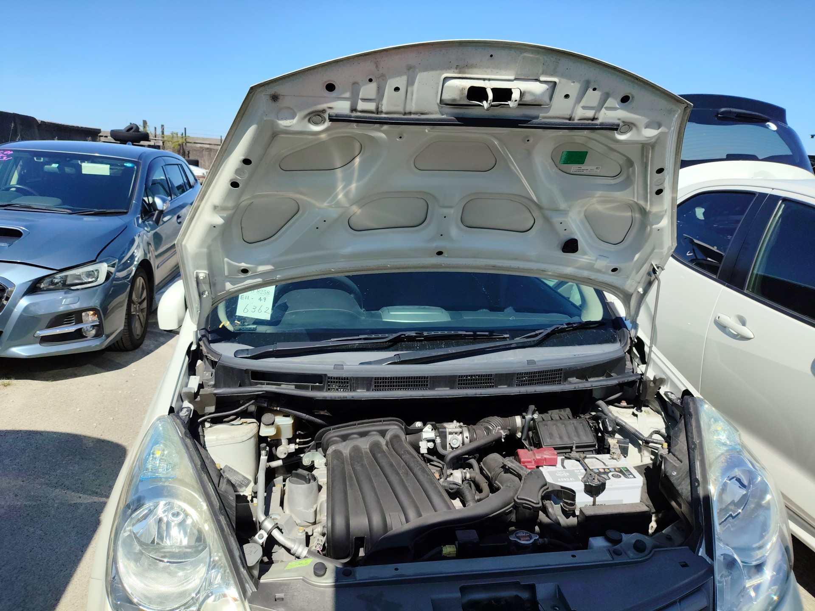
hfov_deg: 69.4
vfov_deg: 54.9
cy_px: 306
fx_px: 589
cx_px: 408
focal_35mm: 25
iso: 50
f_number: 1.79
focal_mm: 4.71
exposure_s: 1/1780
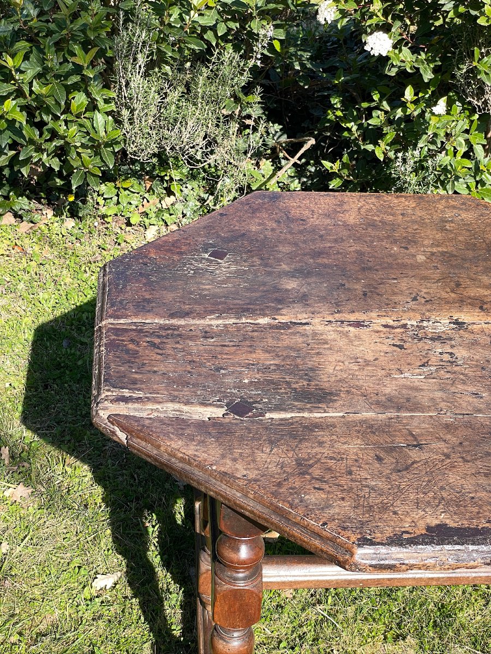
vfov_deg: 36.8
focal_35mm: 52
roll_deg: -5.0
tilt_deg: -31.3
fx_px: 983
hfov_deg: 28.0
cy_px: 327
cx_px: 246
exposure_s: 1/631
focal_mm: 6
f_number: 2
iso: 25
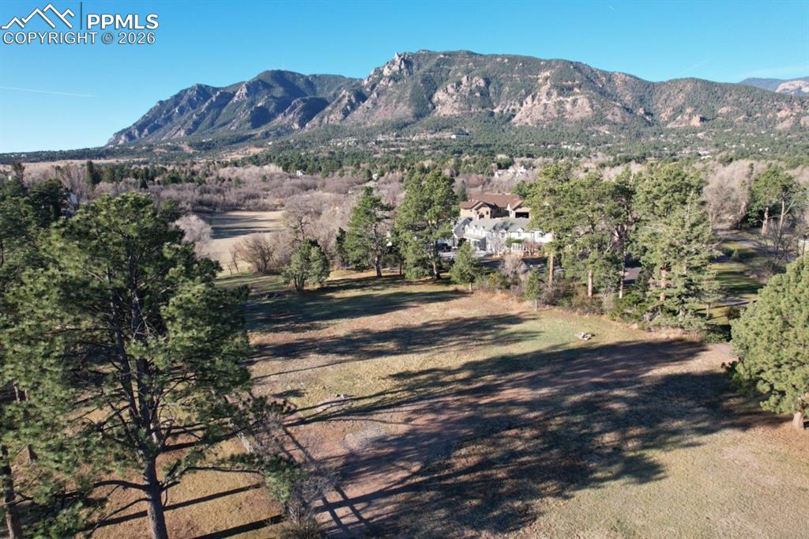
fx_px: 494
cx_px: 404
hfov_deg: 78.6
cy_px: 270
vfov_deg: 57.2
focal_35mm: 22
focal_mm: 8.38
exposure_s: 1/725
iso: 120
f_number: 2.8
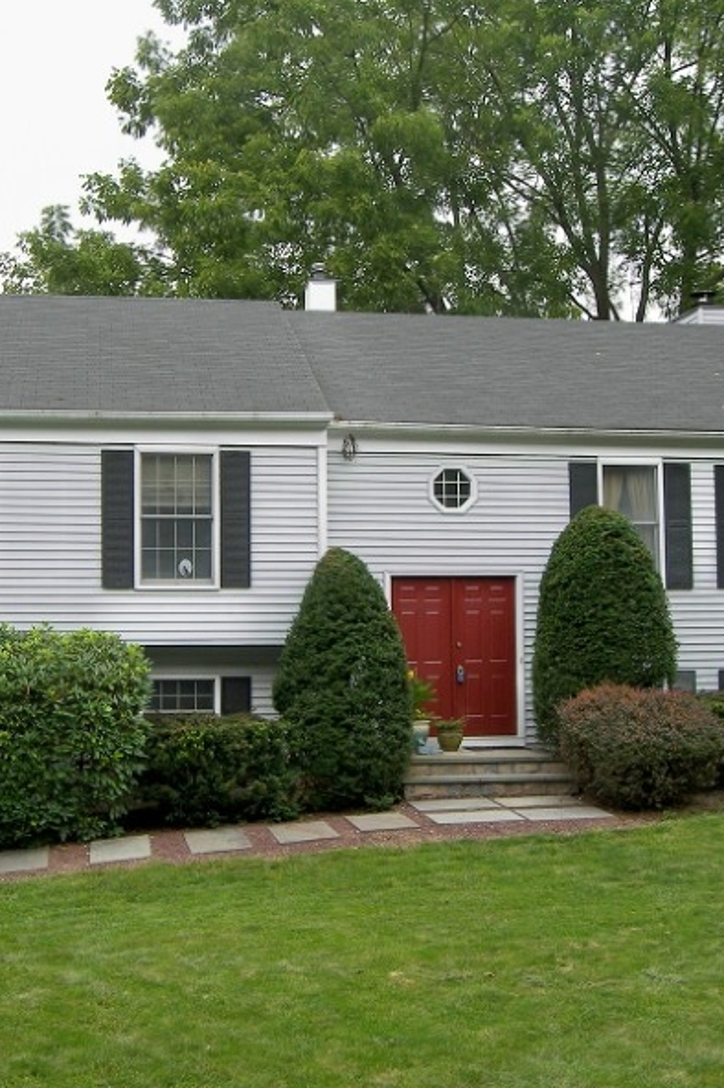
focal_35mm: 45
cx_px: 290
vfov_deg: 43.6
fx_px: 1359
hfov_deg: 29.8
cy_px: 544
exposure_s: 1/160
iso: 50
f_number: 3.2
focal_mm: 6.7
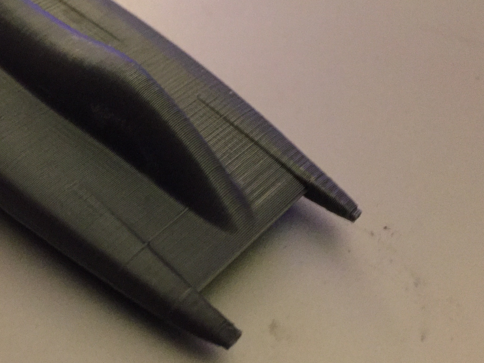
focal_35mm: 46
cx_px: 143
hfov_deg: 40.5
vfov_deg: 31.5
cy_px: 176
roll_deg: -4.2
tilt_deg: -42.9
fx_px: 643
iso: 500
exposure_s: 1/15
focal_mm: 4.15
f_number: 2.2
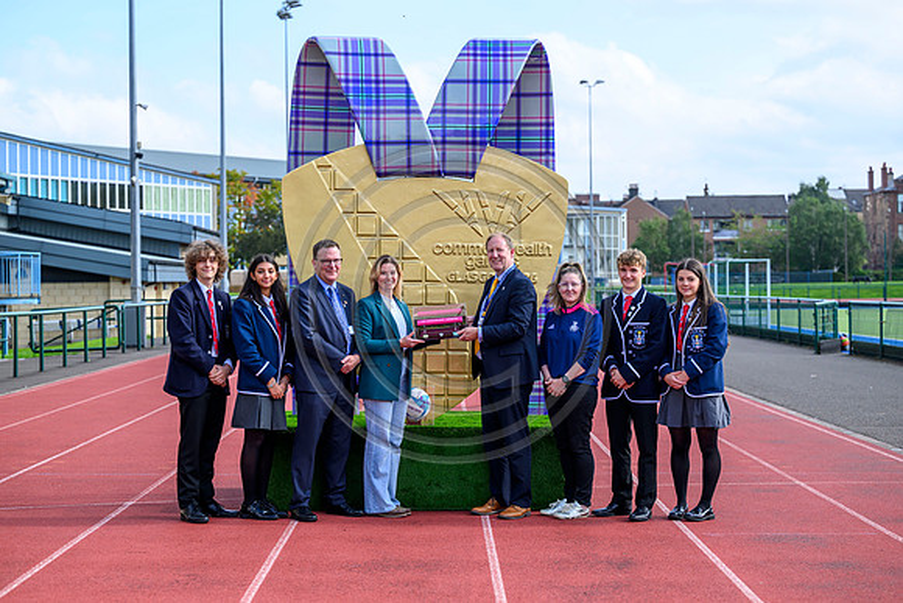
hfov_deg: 28.2
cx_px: 452
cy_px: 302
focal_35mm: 72
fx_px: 1798
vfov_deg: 19.0
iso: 500
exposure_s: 1/2500
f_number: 3.5
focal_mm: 70
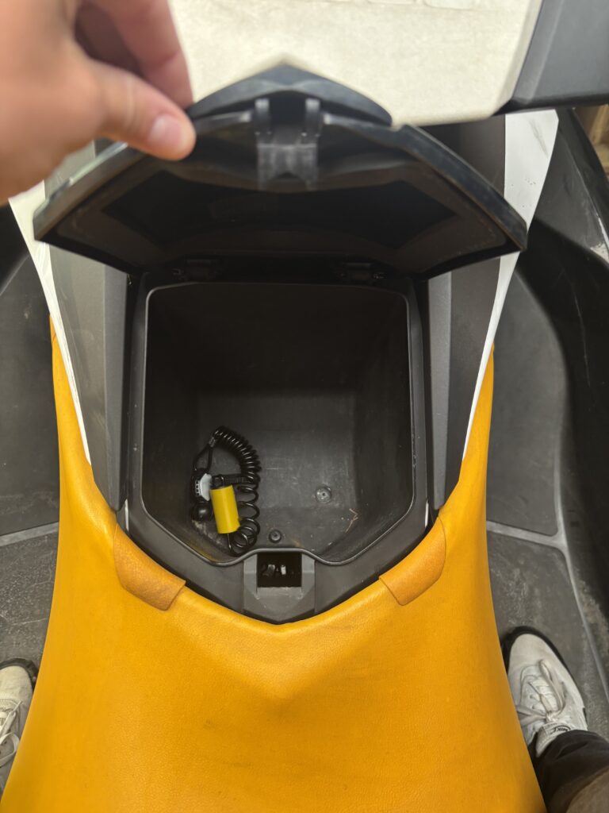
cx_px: 304
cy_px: 406
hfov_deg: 53.1
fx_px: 610
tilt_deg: -57.1
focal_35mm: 26
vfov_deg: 67.3
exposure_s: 1/50
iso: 160
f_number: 1.6
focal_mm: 5.96
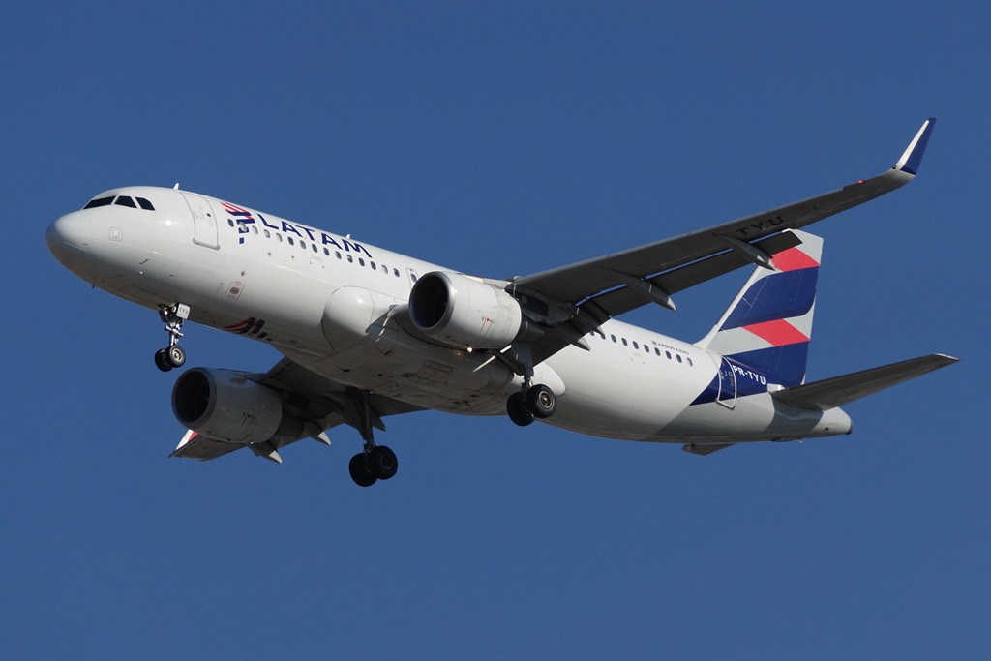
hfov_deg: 10.2
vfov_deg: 6.8
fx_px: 5575
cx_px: 496
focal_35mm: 202
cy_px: 330
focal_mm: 135
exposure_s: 1/3200
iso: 200
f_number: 5.6
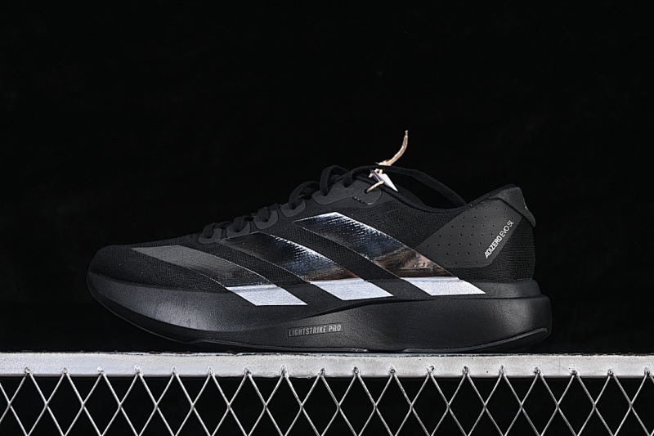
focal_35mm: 75
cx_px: 327
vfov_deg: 18.2
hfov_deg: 27.0
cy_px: 218
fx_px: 1362
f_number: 6.3
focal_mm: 50
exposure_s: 1/60
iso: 160
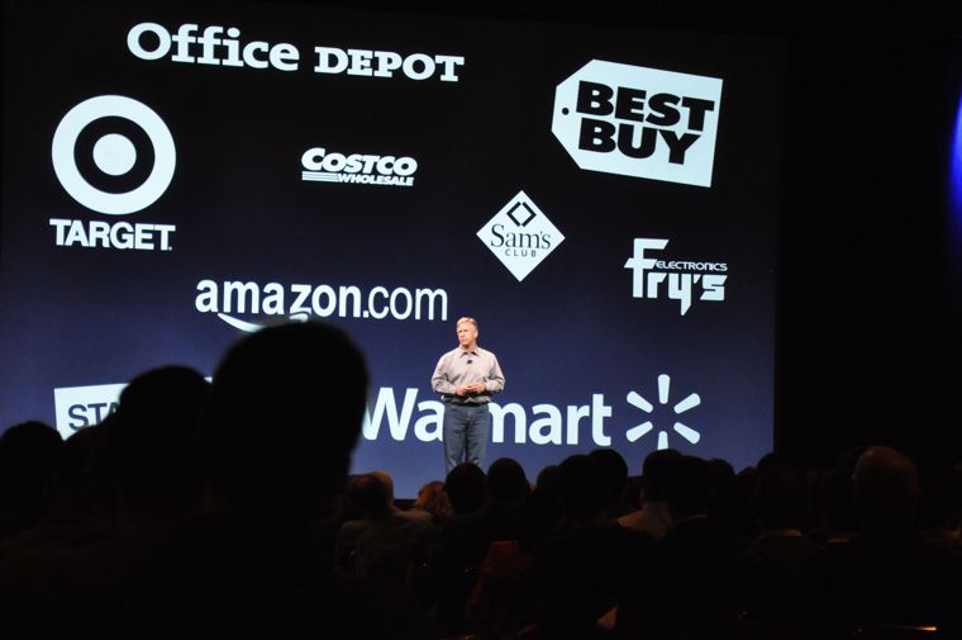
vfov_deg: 14.7
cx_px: 481
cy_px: 320
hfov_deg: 21.9
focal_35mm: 93
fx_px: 2482
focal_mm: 62
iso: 1600
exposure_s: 1/50
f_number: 5.3
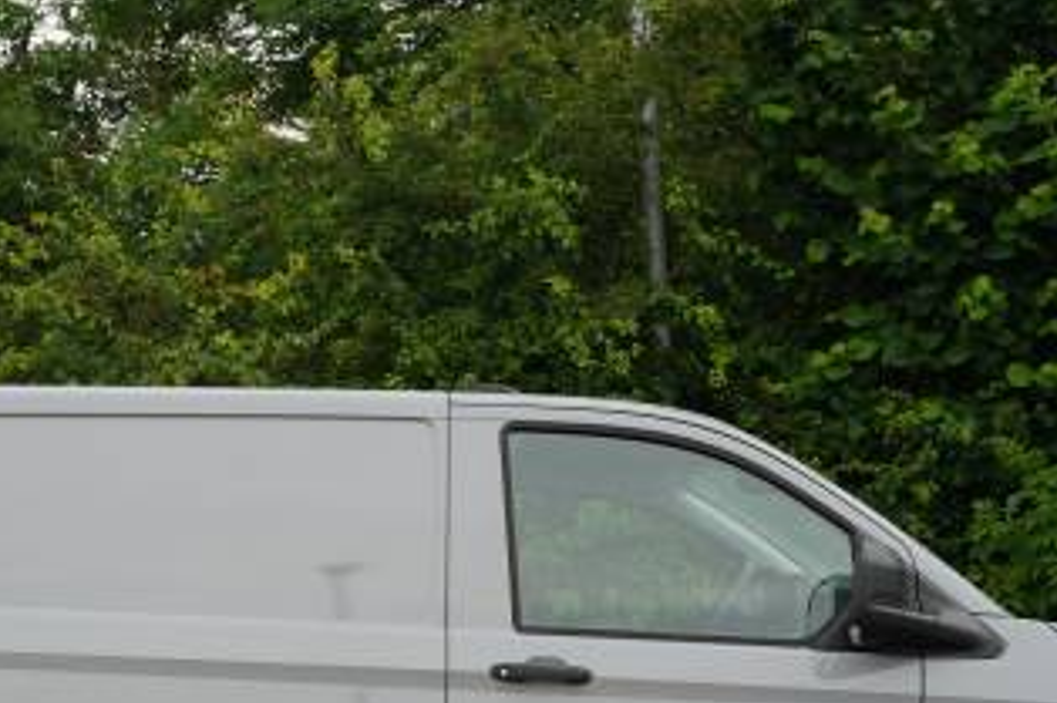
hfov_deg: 18.8
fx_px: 3175
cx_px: 310
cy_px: 659
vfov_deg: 12.5
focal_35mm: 108
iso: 200
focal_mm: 53.1
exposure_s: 1/160
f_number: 4
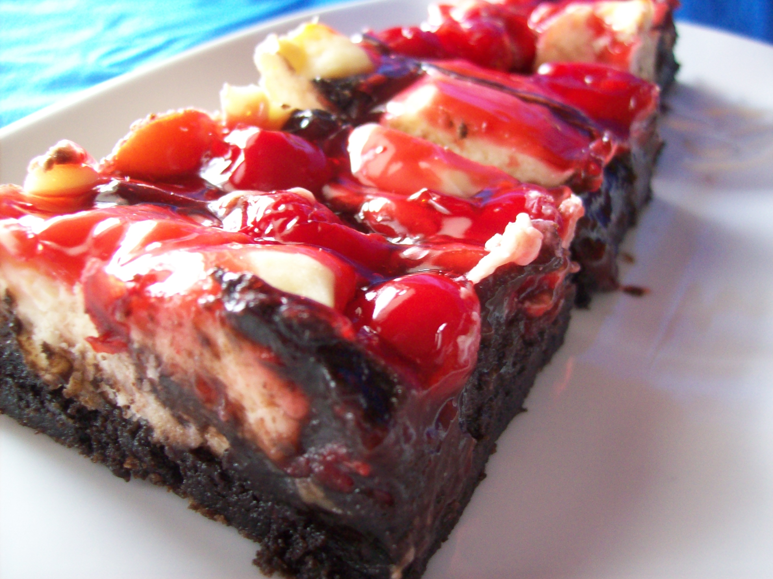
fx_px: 804
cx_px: 386
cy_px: 290
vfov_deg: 39.6
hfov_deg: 51.4
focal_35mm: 36
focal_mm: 6
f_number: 2.7
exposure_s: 1/8
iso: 200
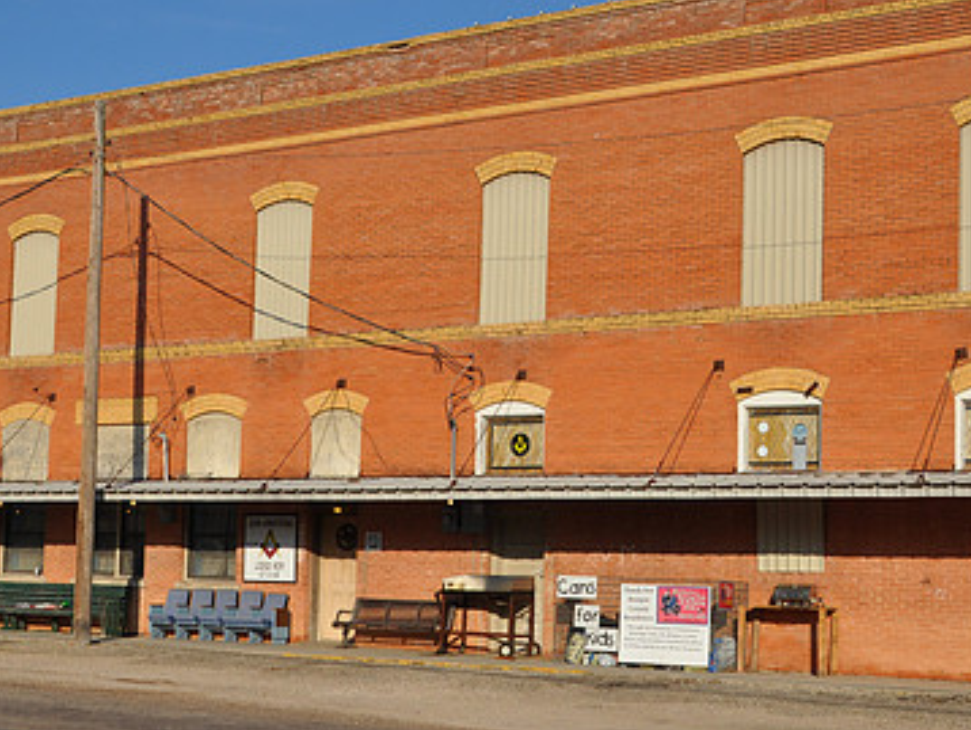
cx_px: 513
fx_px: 1572
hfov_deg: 34.3
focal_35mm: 56
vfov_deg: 26.1
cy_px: 433
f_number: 9
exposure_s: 1/320
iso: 200
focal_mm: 24
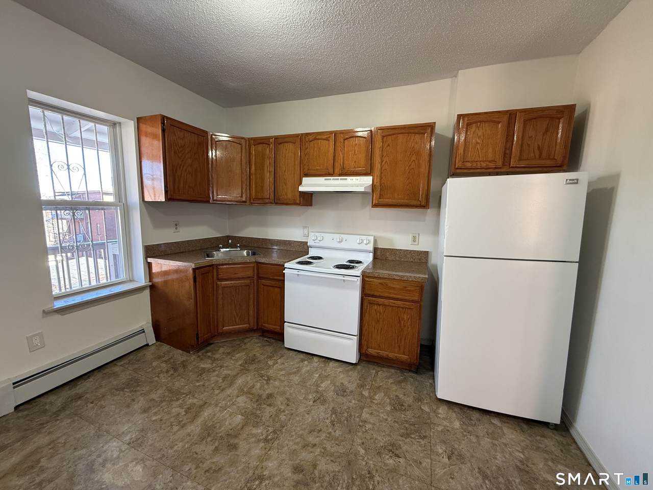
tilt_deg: -7.8
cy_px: 245
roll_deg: -1.1
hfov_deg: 102.1
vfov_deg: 85.7
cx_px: 326
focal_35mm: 14
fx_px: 264
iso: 250
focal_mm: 2.22
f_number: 2.2
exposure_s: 1/60
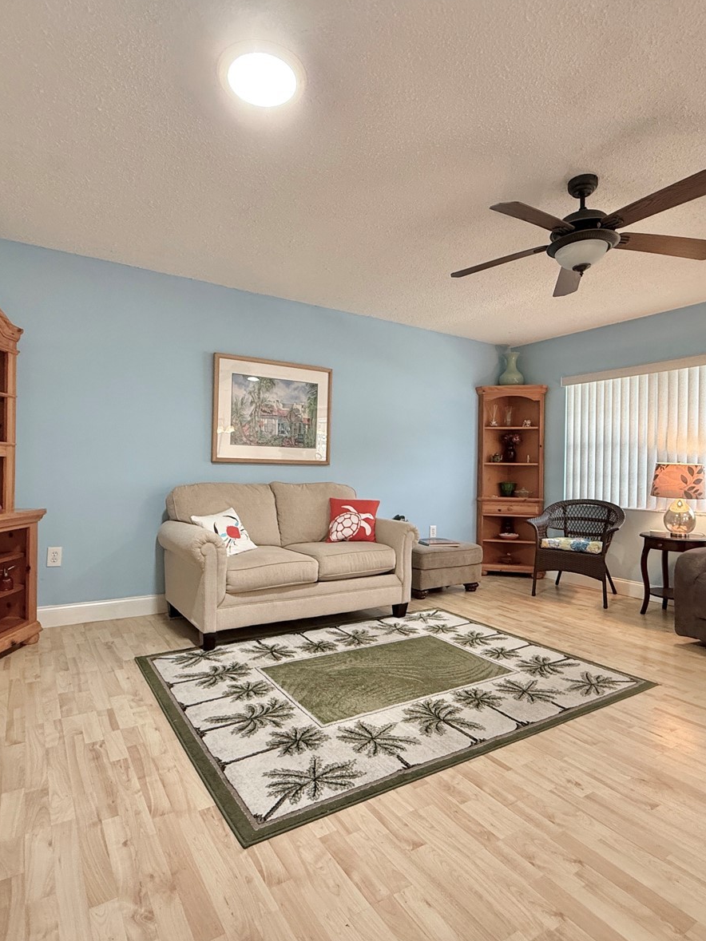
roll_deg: -0.6
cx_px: 341
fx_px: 517
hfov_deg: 68.7
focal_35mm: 19
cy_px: 468
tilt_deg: +0.1
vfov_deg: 84.7
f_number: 2.2
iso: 250
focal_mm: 2.22
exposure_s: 1/60
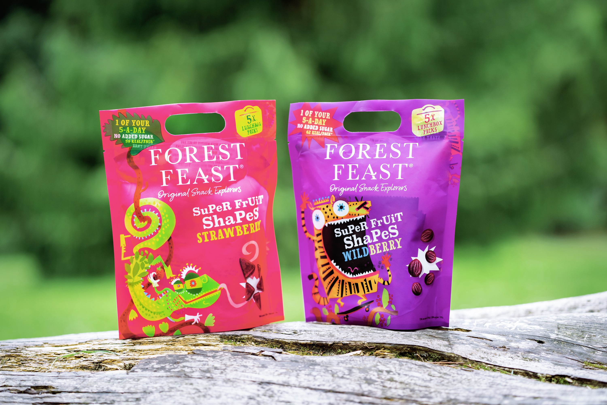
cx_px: 304
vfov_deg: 16.1
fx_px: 1433
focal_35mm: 85
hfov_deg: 23.9
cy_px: 202
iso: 200
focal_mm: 85
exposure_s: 1/160
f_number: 2.5
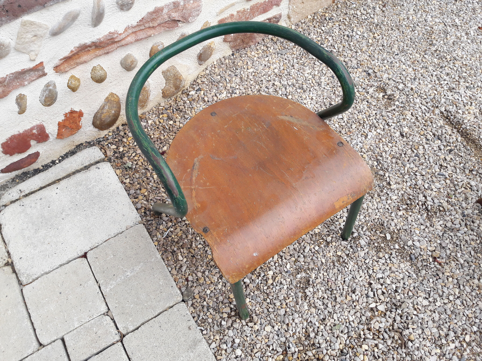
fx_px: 390
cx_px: 241
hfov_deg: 63.4
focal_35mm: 28
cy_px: 180
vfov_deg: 49.7
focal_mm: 3.7
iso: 40
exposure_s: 1/583
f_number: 1.9
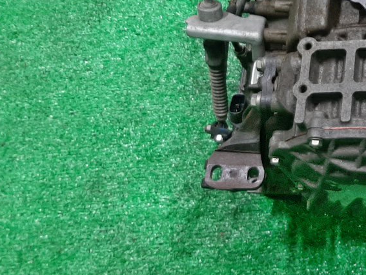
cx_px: 386
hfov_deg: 27.3
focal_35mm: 66
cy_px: 43
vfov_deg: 21.9
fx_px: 698
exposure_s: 1/50
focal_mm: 3.93
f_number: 1.7
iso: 155
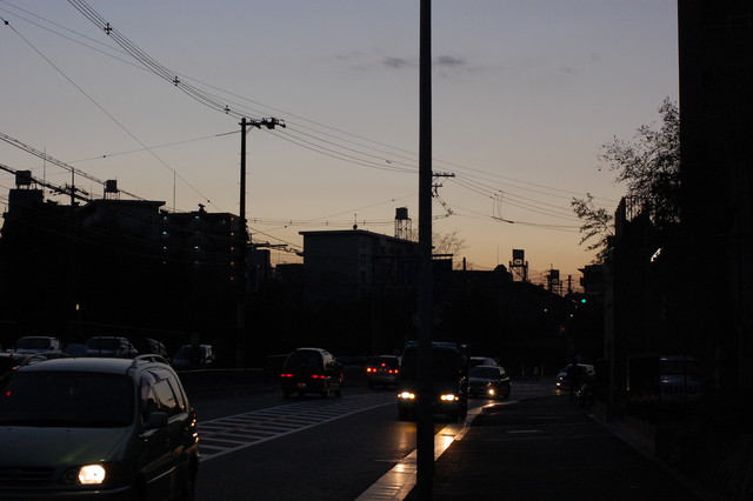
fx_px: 1568
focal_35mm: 75
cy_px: 250
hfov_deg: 27.0
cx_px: 376
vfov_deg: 18.2
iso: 800
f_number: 8
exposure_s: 1/125
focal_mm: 50
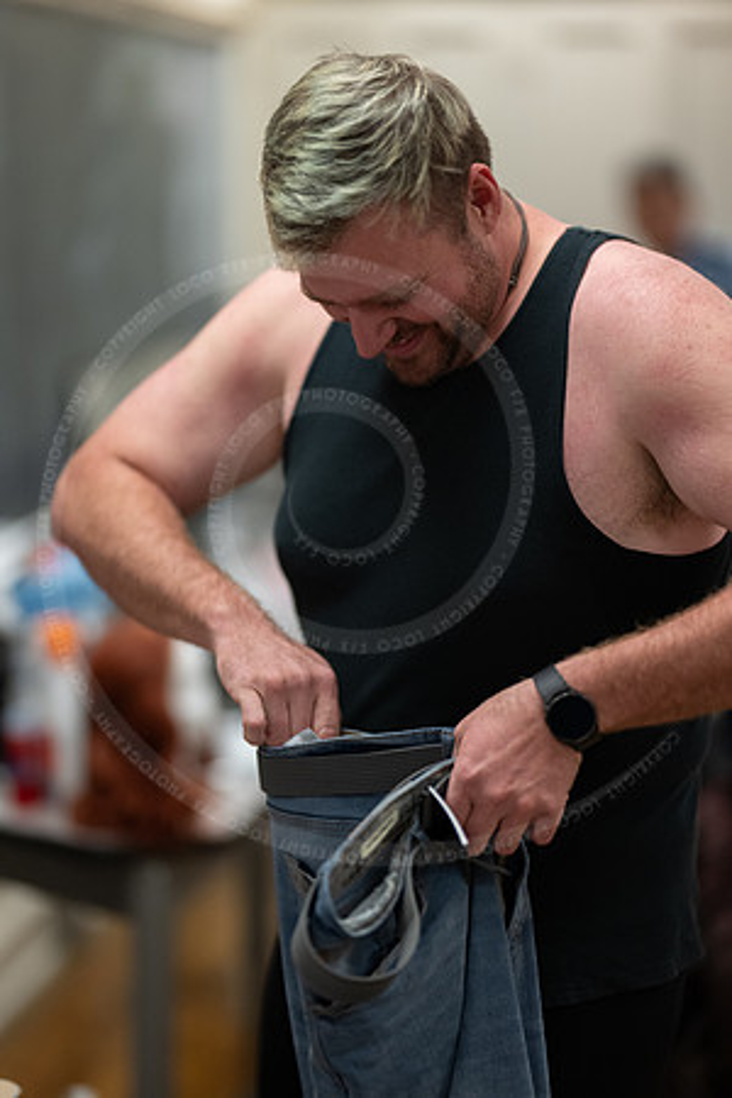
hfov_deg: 16.1
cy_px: 549
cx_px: 366
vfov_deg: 23.9
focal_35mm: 85
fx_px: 2592
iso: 2000
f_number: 1.2
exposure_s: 1/1600
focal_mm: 85
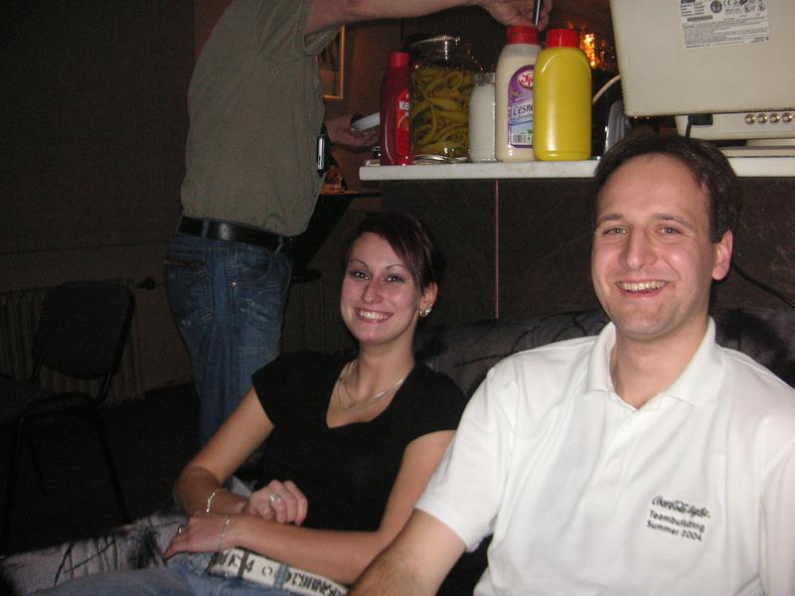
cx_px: 398
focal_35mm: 37
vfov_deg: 38.7
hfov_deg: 50.1
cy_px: 298
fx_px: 850
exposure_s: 1/45
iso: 160
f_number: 2.8
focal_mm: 6.1
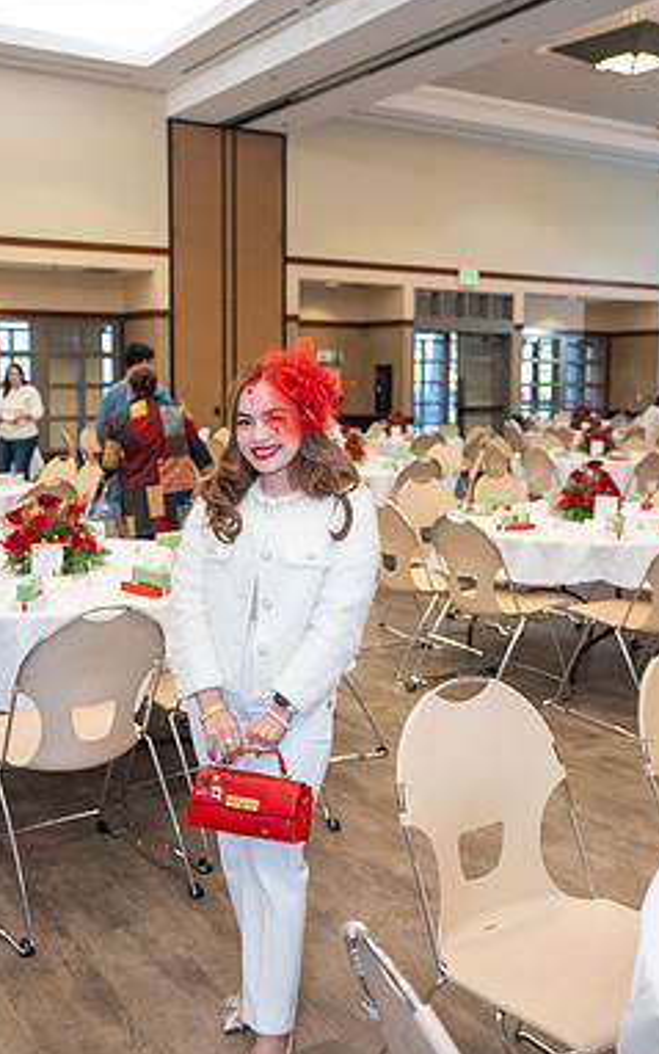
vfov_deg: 54.0
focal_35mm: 36
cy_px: 516
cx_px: 298
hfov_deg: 35.3
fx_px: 1034
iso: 1600
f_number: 2.8
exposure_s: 1/160
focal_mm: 30
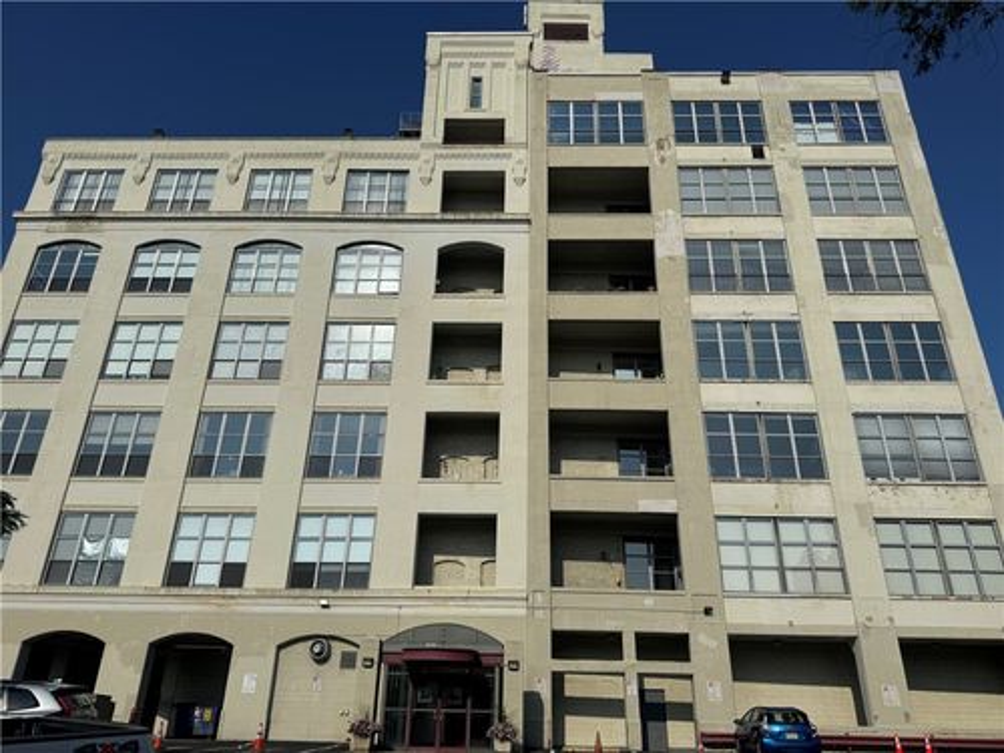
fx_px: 696
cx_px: 502
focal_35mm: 24
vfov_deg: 56.8
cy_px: 376
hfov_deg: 71.6
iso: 64
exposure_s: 1/12346
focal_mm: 6.76
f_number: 1.78
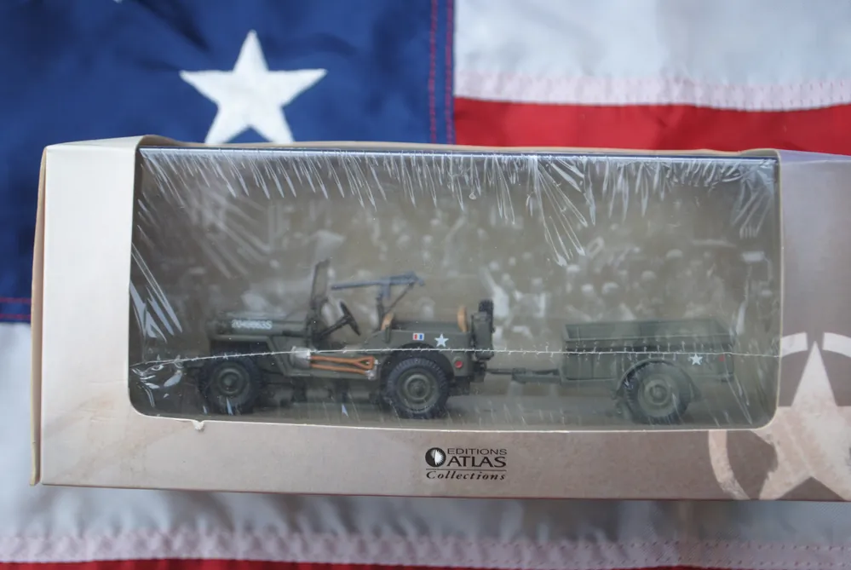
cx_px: 426
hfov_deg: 31.9
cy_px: 285
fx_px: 1491
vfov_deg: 21.6
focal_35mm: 63
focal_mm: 42
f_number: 5.3
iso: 200
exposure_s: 1/125
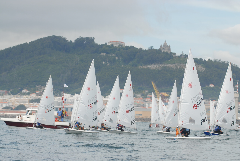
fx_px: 1202
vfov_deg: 7.7
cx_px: 120
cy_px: 80
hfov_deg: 11.4
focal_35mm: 180
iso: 100
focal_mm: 120
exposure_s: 1/1000
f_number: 4
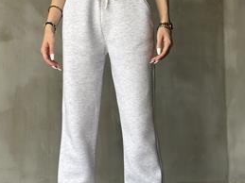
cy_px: 75
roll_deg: -1.1
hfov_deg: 24.7
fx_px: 559
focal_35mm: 79
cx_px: 109
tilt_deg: +2.9
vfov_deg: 18.6
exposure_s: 1/111
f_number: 1.78
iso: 125
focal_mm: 6.86
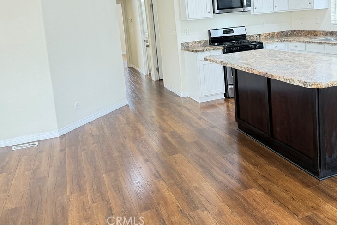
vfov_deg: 36.8
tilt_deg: -6.2
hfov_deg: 54.2
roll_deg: +4.2
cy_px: 50
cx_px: 197
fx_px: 328
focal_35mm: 35
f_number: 1.78
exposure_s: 1/60
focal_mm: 6.76
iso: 320
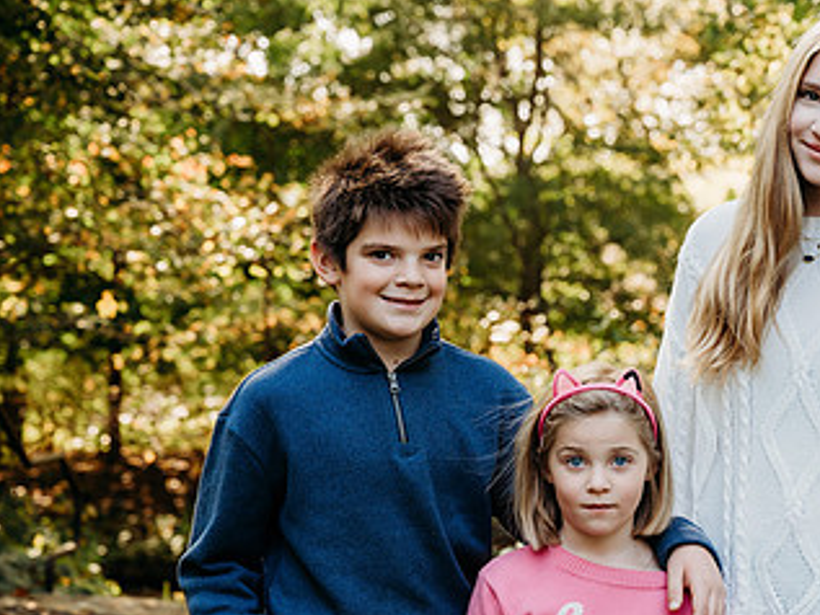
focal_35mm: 123
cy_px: 415
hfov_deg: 15.9
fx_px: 2915
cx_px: 642
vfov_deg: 12.0
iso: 400
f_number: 5
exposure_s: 1/250
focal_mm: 70
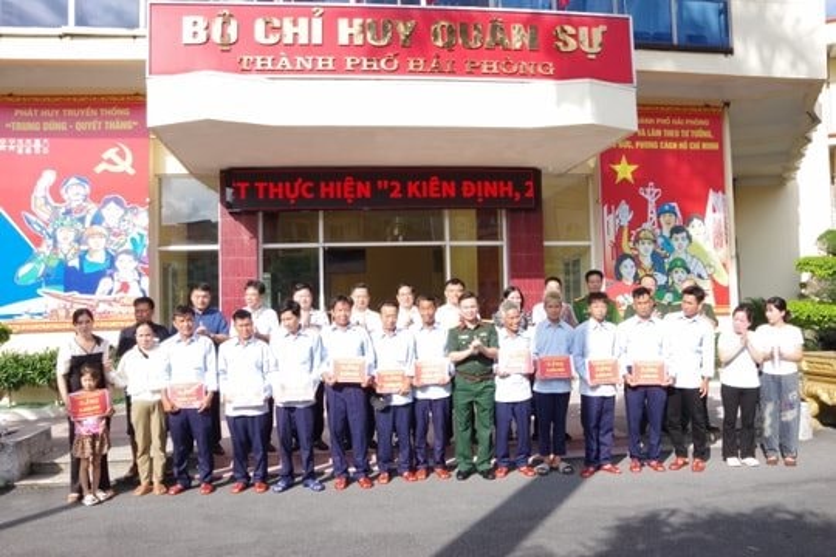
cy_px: 278
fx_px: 627
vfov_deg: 47.9
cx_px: 418
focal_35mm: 27
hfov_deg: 67.4
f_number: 22
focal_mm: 18
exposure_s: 1/180
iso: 1600
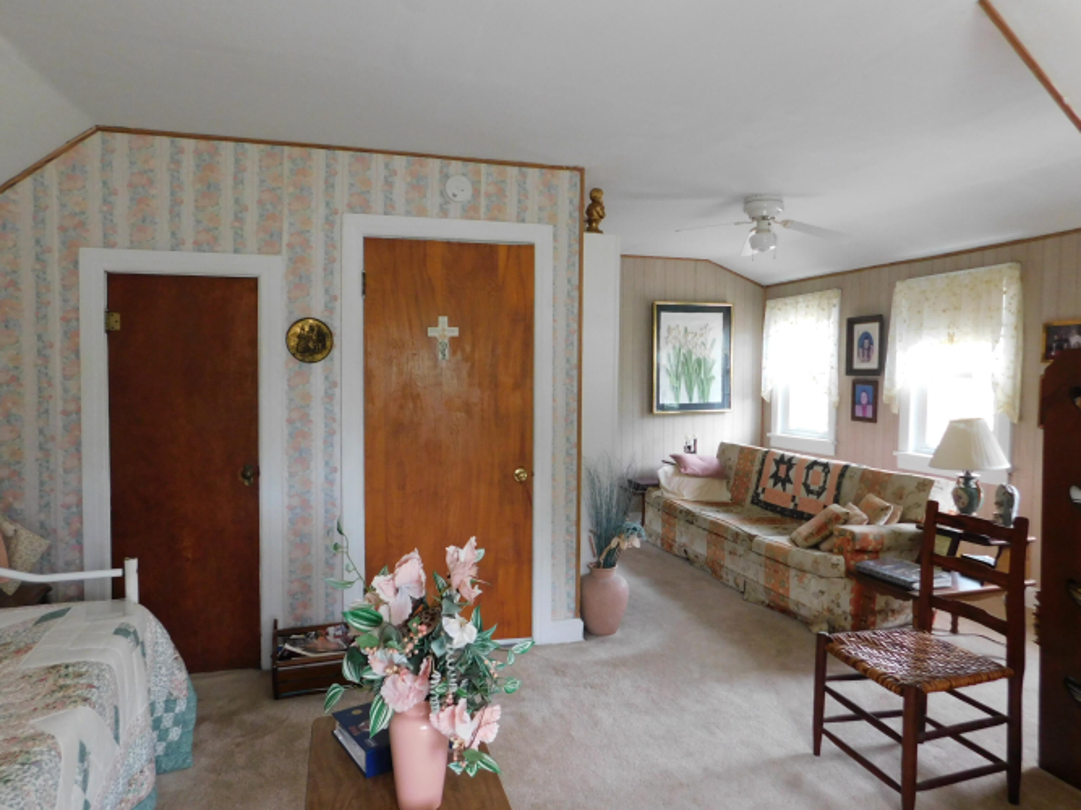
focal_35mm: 23
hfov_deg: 73.9
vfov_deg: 58.9
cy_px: 405
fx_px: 718
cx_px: 540
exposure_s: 1/30
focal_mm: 4
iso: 280
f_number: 3
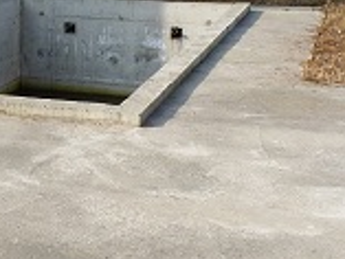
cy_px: 23
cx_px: 7
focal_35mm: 86
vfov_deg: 16.9
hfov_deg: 22.0
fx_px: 858
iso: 80
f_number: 4.5
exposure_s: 1/250
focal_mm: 4.8
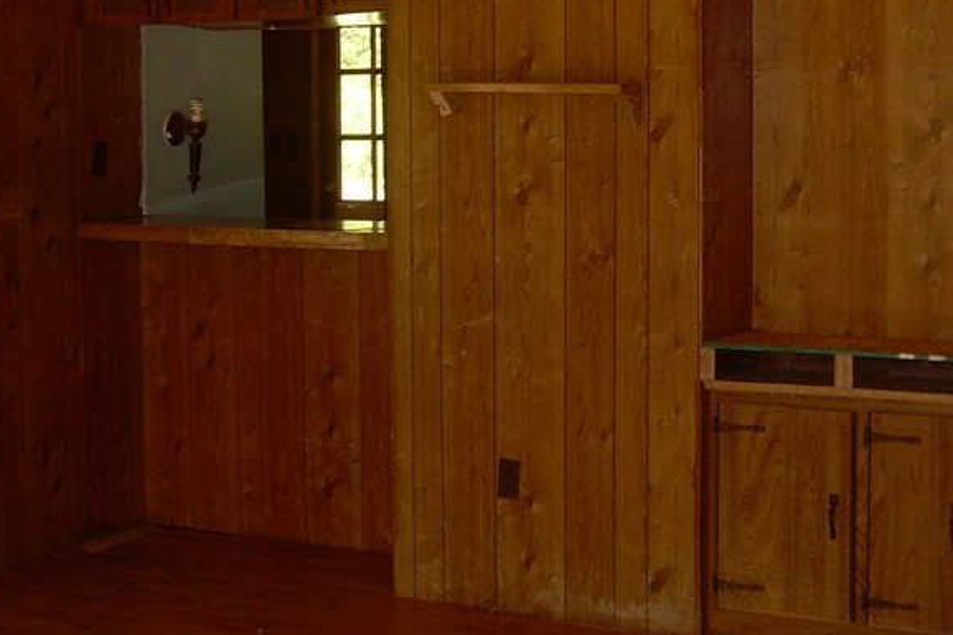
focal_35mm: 70
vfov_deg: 19.2
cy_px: 122
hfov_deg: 28.8
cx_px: 533
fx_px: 1852
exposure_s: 1/60
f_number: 2.8
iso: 84
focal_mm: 6.3
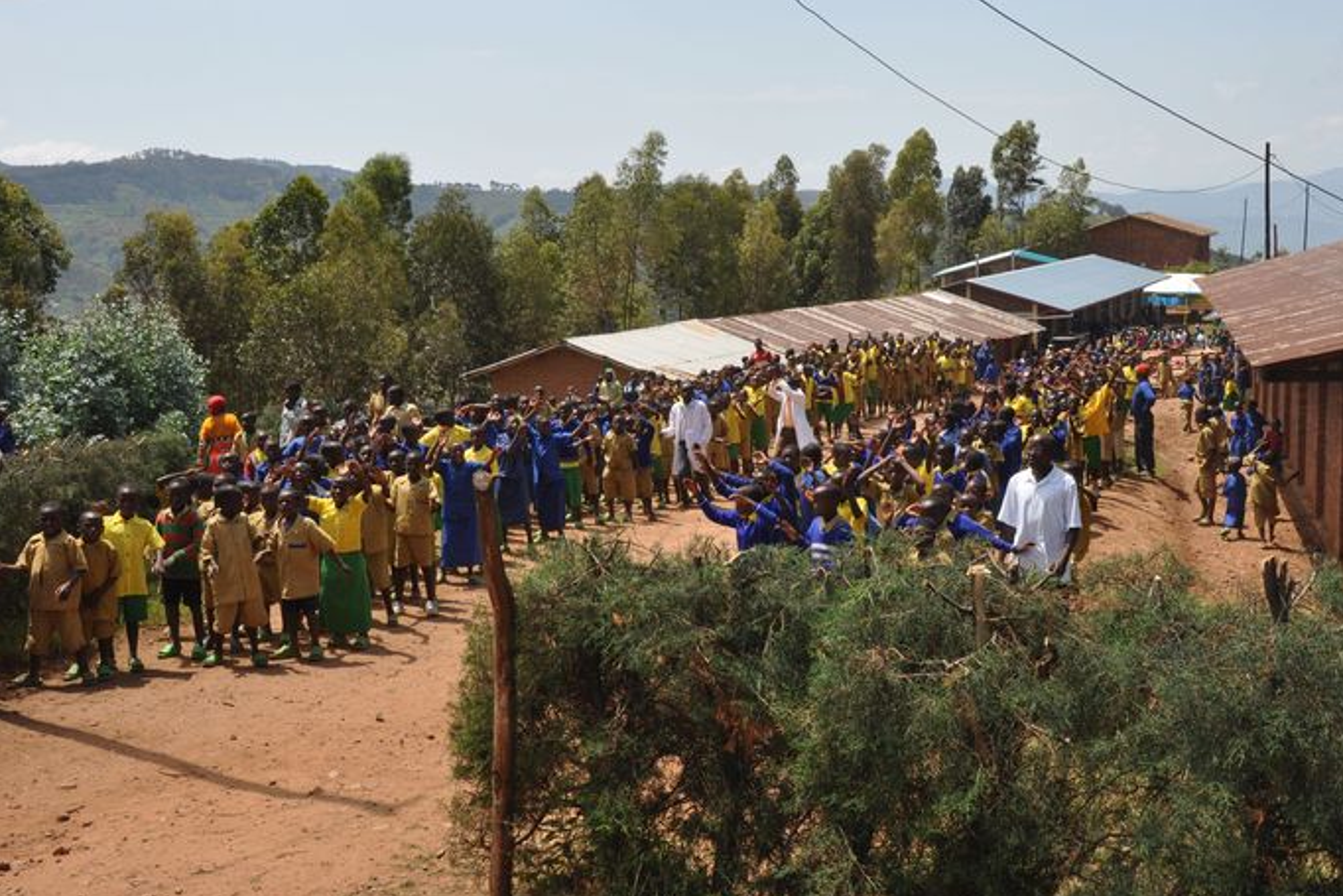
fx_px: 1492
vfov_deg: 33.4
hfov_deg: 48.4
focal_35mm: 40
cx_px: 687
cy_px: 453
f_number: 11
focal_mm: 26
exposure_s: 1/200
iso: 200
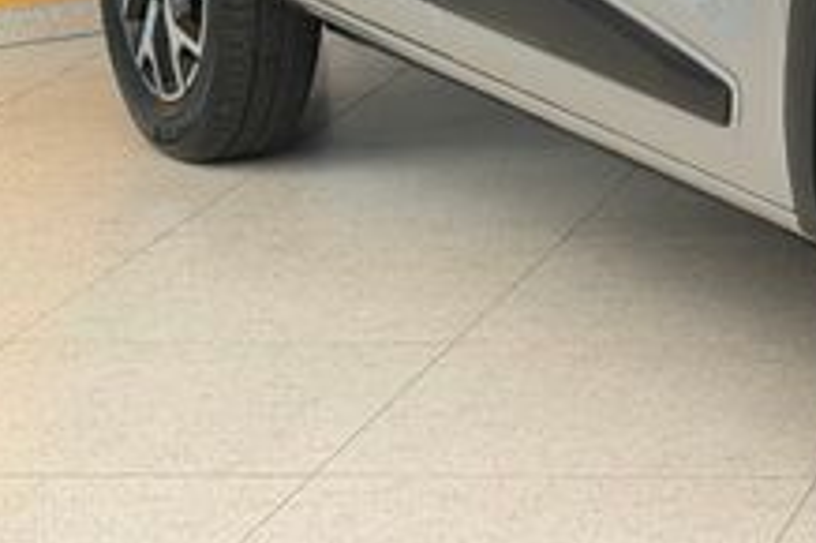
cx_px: 1291
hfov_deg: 11.1
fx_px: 3986
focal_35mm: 176
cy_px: -202
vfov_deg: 7.7
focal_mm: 6.76
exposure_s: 1/530
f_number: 1.78
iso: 64
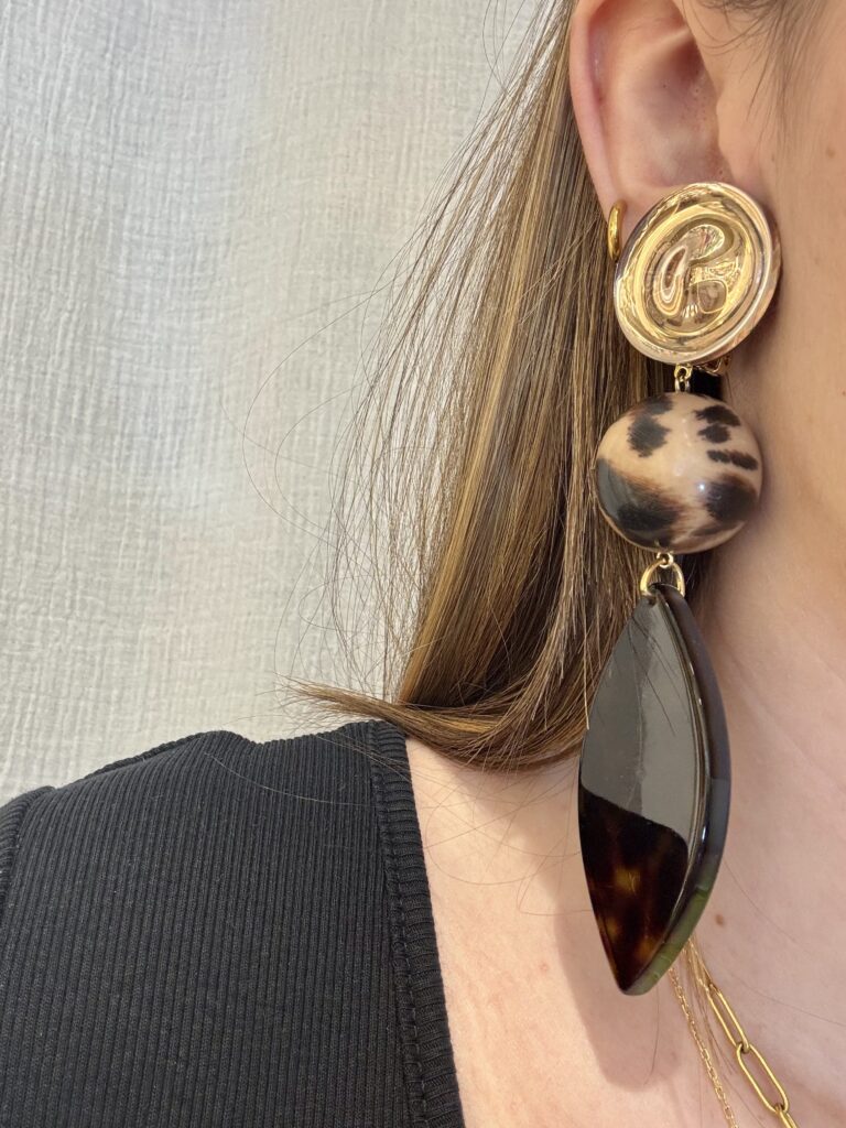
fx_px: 978
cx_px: 423
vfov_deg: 60.0
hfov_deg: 46.8
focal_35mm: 30
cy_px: 564
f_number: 1.9
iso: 80
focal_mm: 2.69
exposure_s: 1/50
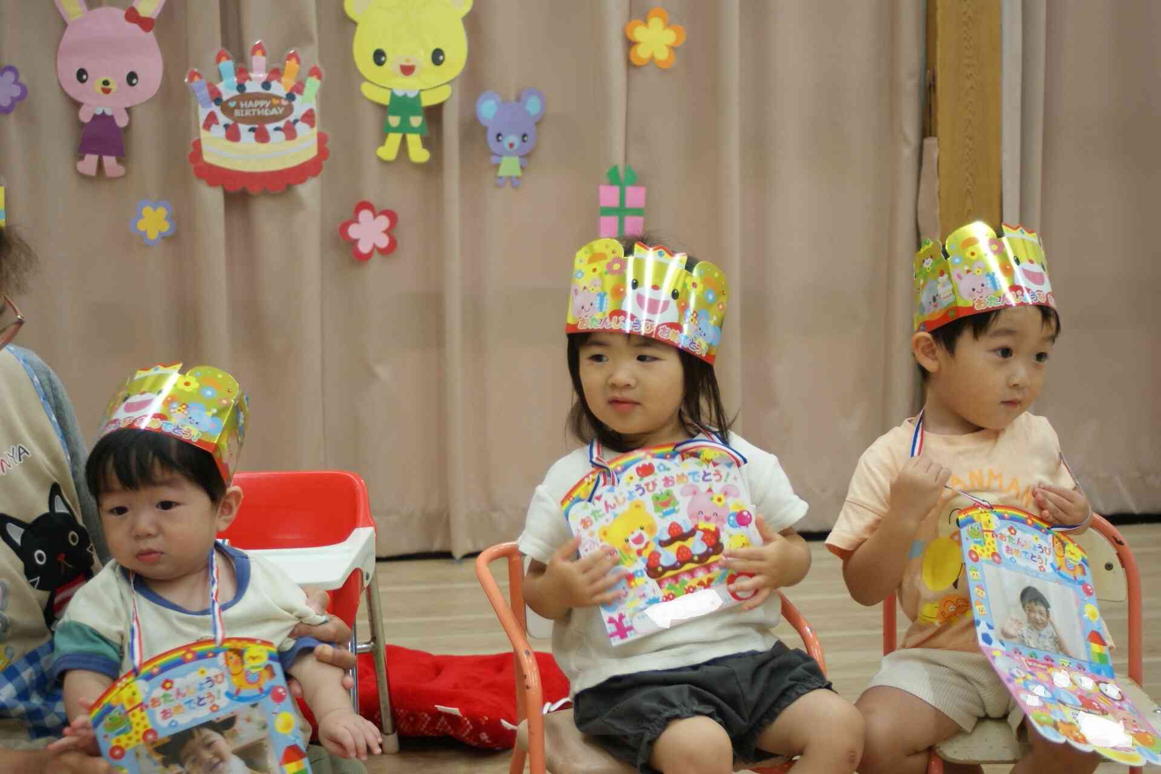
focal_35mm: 52
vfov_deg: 25.8
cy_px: 387
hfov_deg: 37.9
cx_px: 580
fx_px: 1693
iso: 400
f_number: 4
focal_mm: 35
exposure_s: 1/50
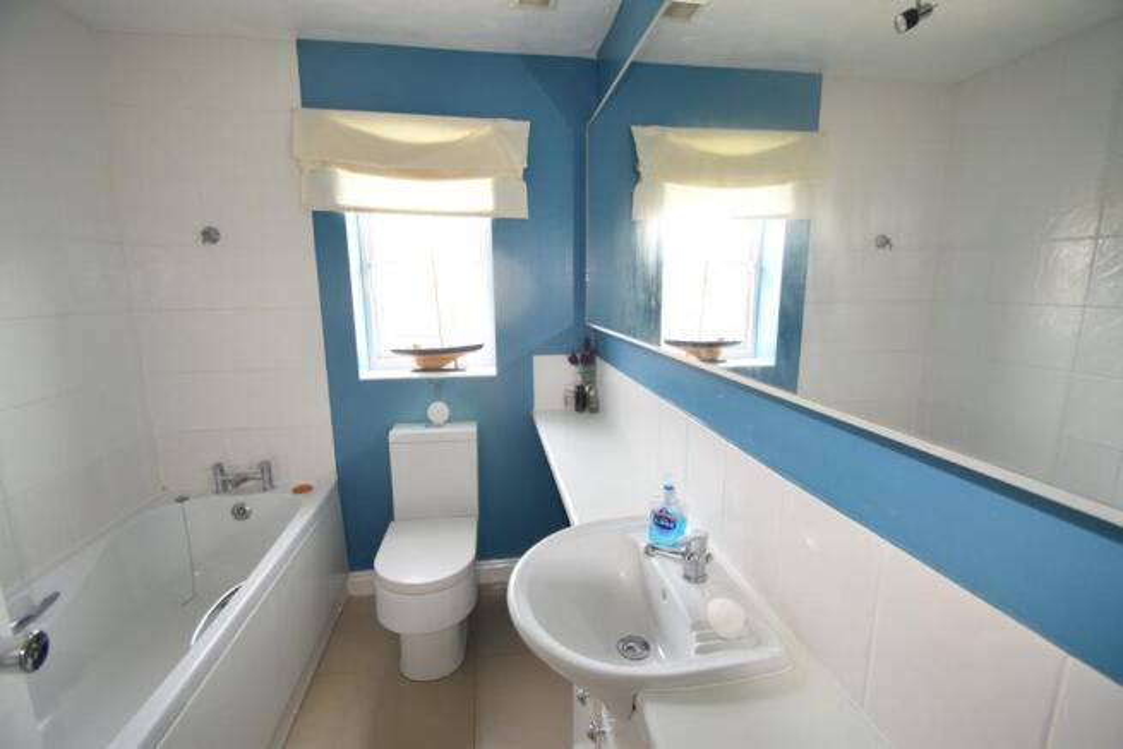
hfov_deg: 100.4
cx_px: 562
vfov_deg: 77.4
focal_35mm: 15
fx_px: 468
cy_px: 374
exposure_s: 1/80
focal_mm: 10
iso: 800
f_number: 4.5
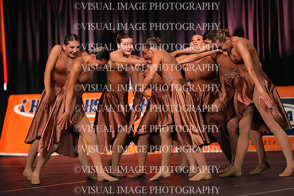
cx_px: 147
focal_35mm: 300
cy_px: 98
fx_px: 2450
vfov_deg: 4.6
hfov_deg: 6.9
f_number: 3.5
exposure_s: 1/1250
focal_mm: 300
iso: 16000
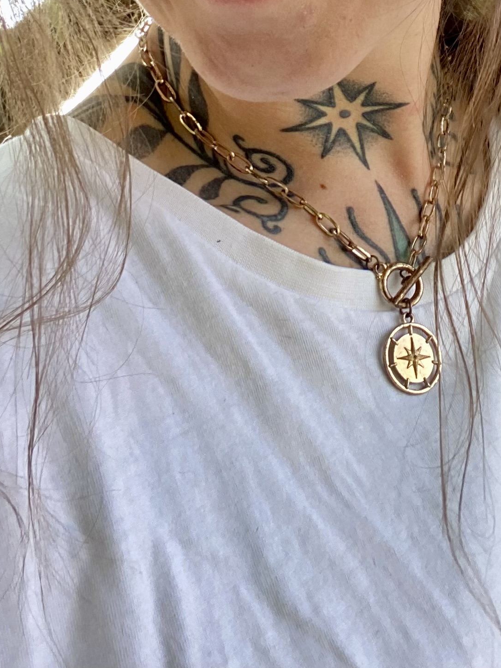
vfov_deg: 27.9
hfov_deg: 22.8
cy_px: -43
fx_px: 1235
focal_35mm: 64
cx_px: 339
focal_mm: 2.71
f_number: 2.2
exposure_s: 1/122
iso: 50
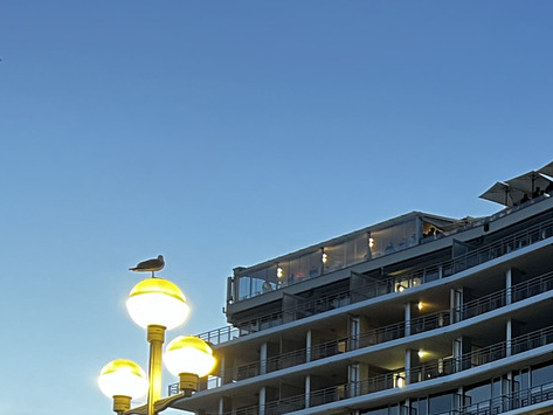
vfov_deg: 15.9
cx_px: 789
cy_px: 545
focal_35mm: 88
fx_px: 1406
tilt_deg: +8.5
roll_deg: +1.1
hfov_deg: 19.8
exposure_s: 1/50
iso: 200
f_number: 1.5
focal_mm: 5.7
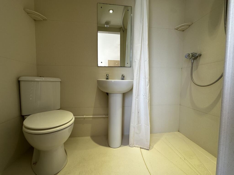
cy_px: 88
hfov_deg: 102.1
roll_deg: -0.6
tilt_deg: -3.2
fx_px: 95
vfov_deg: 85.7
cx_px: 117
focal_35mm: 14
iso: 64
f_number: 2.2
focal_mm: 2.22
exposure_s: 1/100
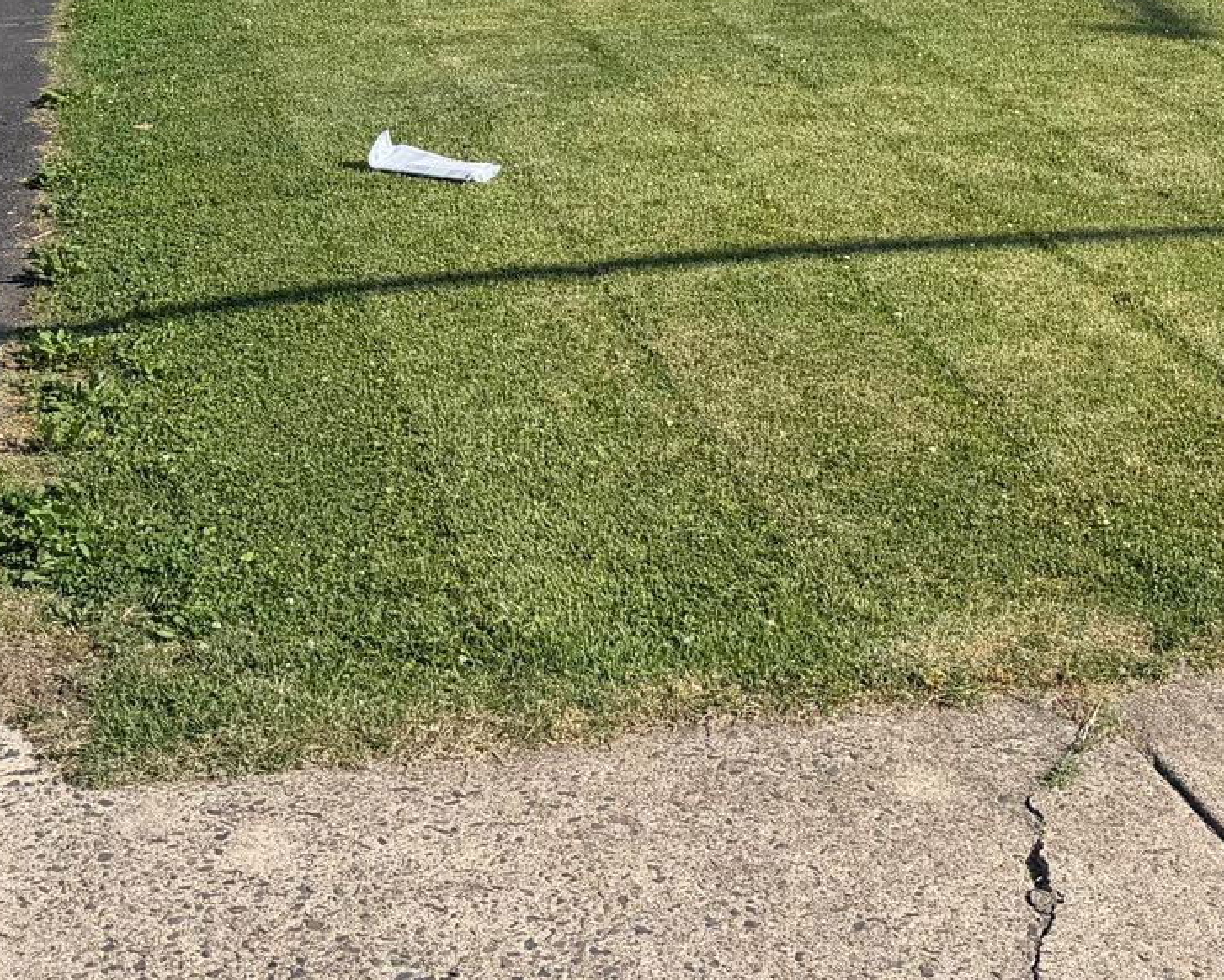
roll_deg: -0.1
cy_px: -173
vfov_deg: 21.6
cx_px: 759
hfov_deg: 28.6
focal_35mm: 66
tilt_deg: -3.6
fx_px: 2392
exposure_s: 1/4673
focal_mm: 6.76
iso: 80
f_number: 1.78
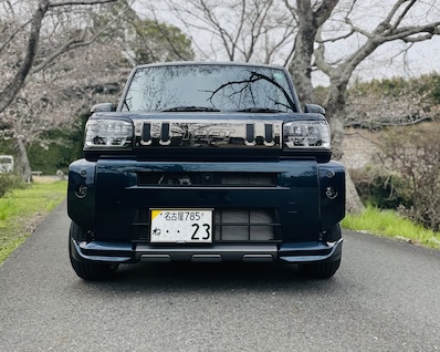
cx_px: 220
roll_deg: -0.1
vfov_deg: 42.7
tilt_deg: +9.6
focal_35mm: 34
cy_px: 113
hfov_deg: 52.9
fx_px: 443
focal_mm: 4.2
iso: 50
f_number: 1.6
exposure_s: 1/1383
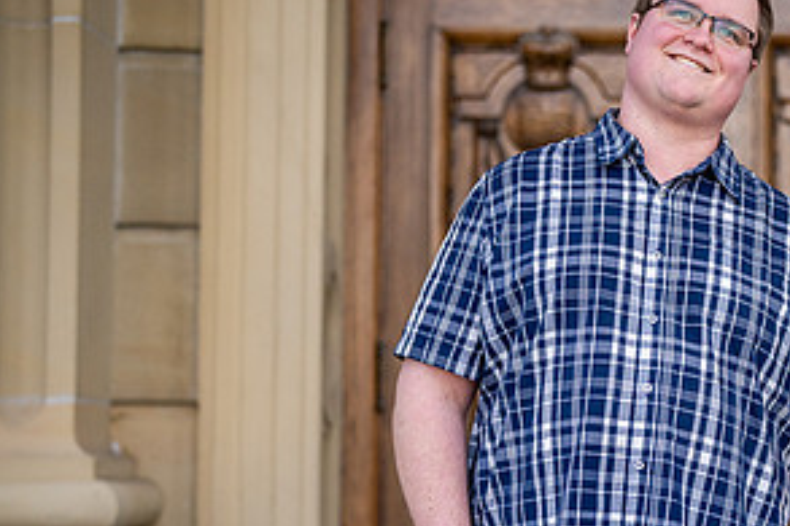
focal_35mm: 99
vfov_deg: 13.8
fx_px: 2171
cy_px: 360
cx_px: 771
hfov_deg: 20.1
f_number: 1.8
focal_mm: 50
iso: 1250
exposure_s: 1/6400
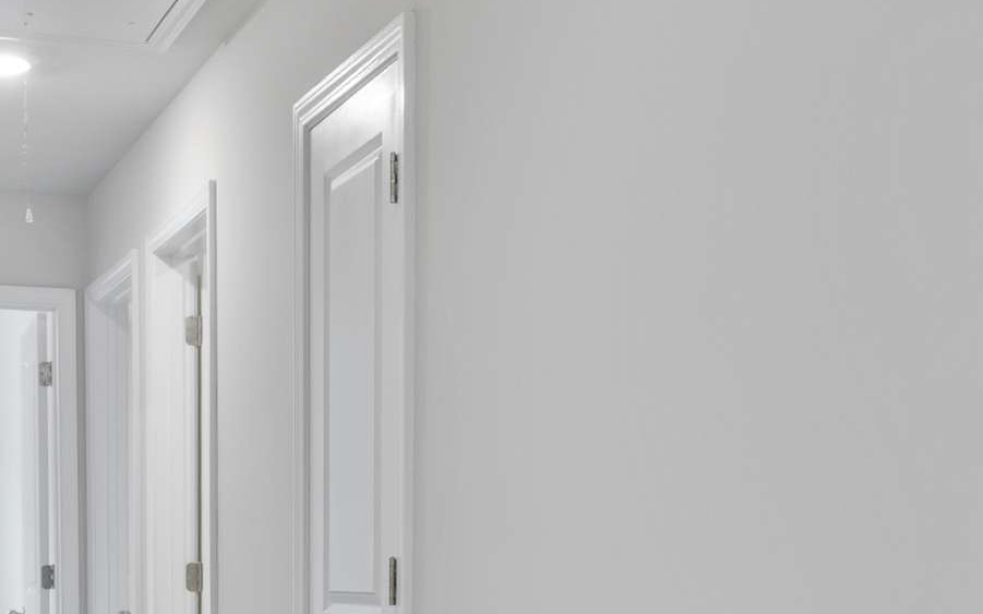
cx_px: 367
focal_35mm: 66
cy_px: 597
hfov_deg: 30.9
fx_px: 1768
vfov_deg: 19.2
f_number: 8
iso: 400
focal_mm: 19
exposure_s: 1/30
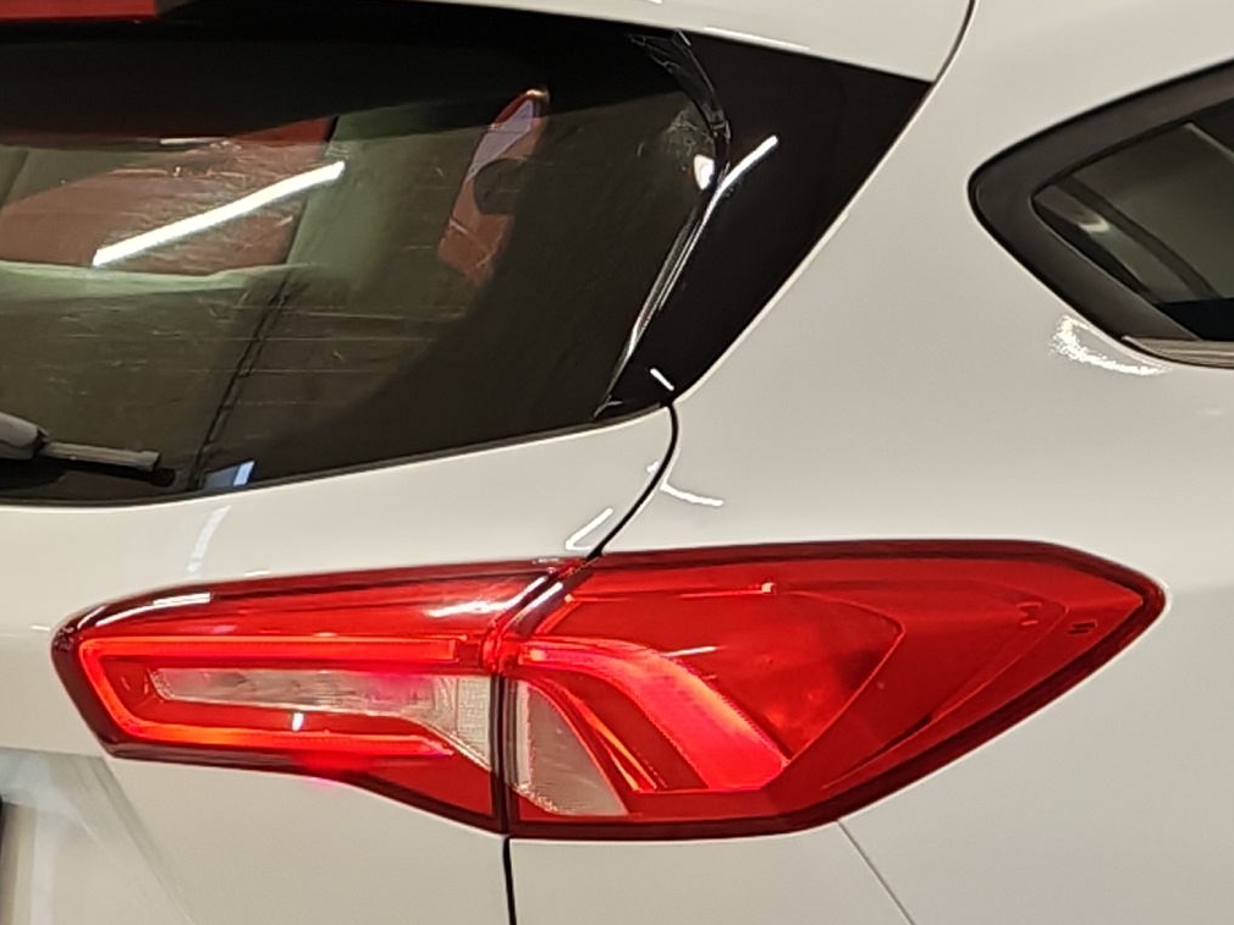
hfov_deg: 13.7
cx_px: 1269
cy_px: 936
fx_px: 5061
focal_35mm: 142
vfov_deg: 10.4
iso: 409
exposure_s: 1/100
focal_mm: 6.12
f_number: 1.9
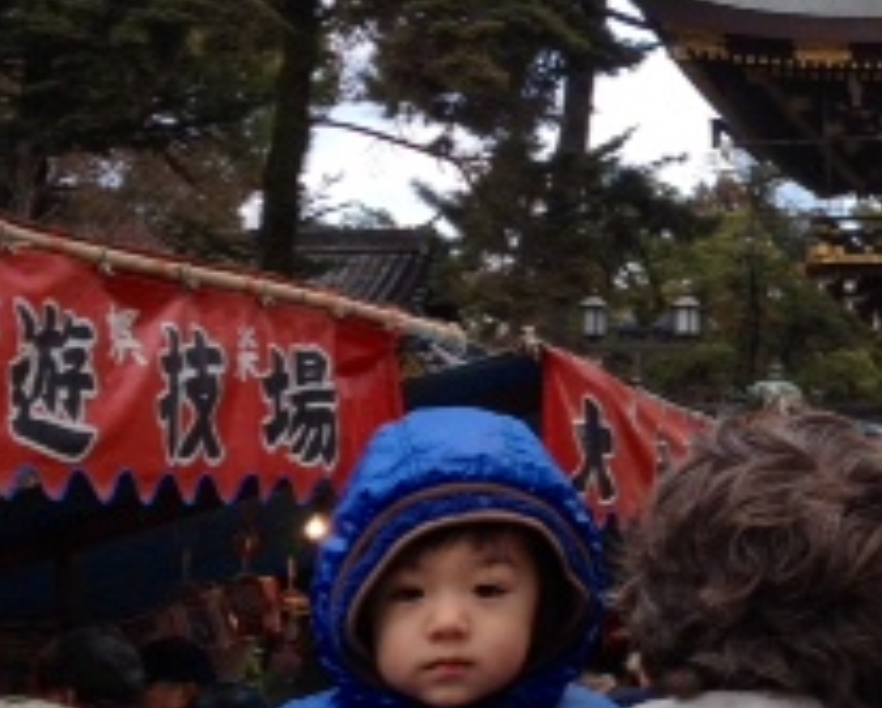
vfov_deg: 14.7
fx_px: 2745
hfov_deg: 17.3
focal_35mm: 105
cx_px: 1102
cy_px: 390
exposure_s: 1/502
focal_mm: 4.28
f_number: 2.4
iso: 64
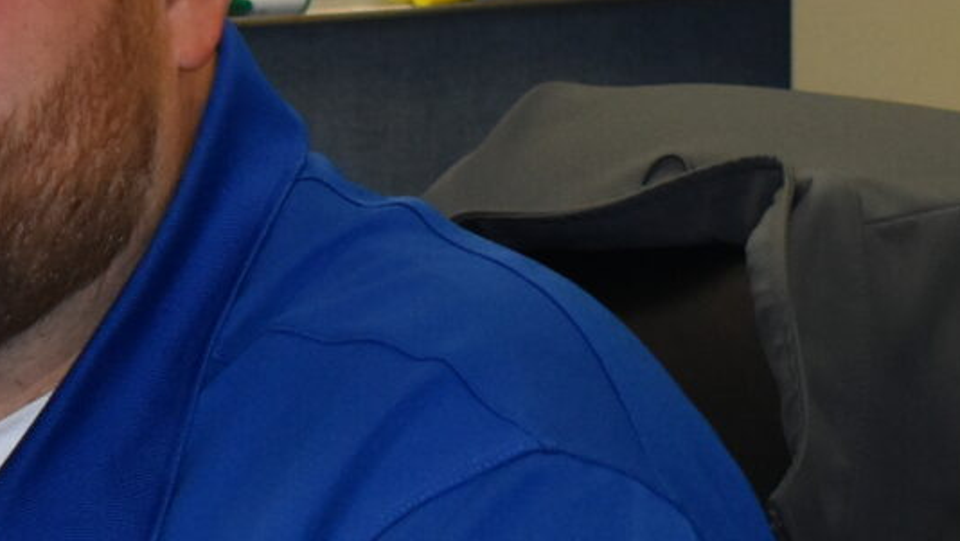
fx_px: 6520
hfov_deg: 8.4
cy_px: -24
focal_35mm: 256
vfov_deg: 4.7
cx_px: -79
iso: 1100
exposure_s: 1/125
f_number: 4.5
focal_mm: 34
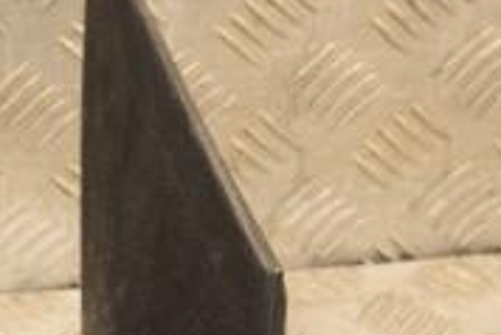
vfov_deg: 7.9
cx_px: -14
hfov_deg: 11.8
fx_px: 2396
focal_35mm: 172
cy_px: 400
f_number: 5.6
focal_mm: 34
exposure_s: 1/200
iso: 800
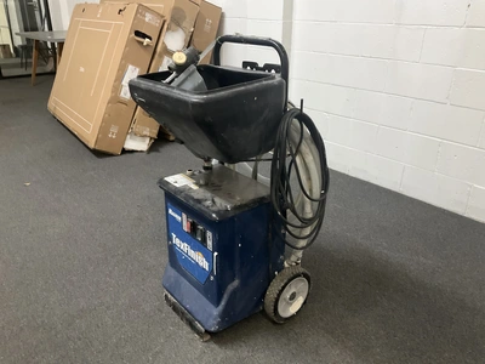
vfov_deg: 48.2
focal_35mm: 29
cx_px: 242
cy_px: 182
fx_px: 406
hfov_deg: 61.7
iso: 250
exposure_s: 1/40
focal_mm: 3
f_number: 1.8
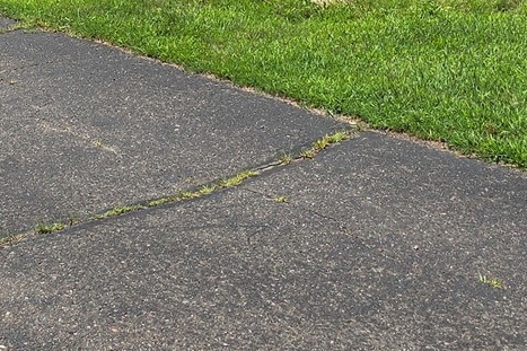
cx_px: 12
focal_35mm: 105
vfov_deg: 11.7
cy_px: -357
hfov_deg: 19.0
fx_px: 1536
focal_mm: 6.3
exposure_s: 1/666
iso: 12
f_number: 1.7
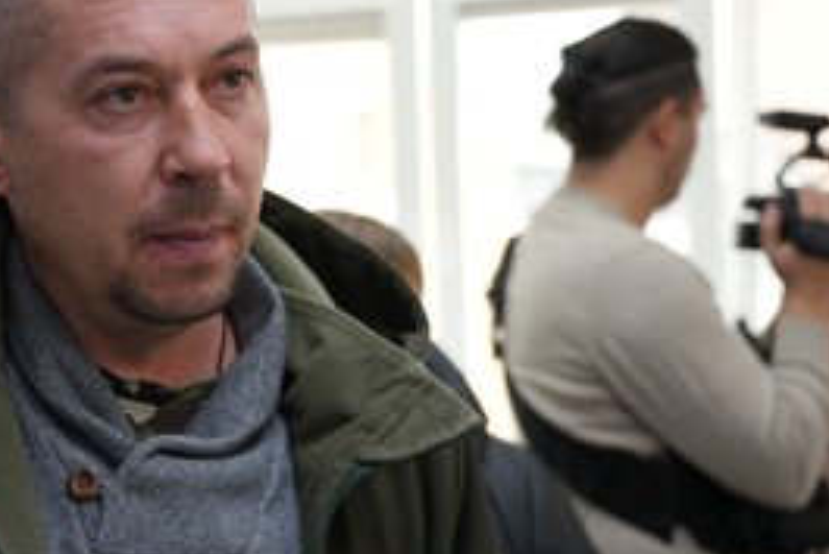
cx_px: 235
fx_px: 1567
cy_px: 255
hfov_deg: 29.3
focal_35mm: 68
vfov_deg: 20.0
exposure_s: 1/80
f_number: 4
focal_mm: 45
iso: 800
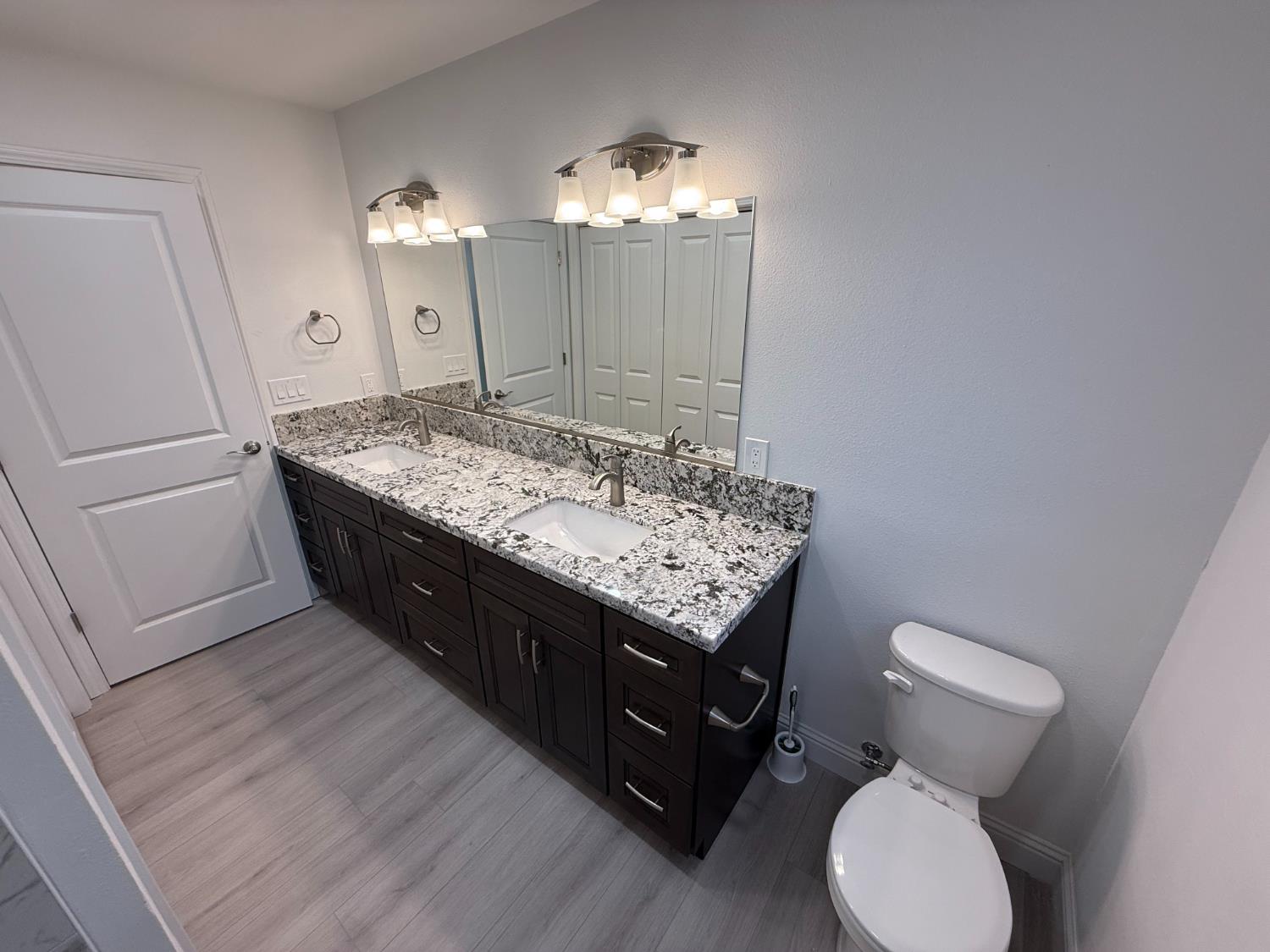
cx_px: 635
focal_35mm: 14
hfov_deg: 102.1
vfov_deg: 85.7
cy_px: 476
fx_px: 514
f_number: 2.2
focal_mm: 2.22
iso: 80
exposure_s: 1/120
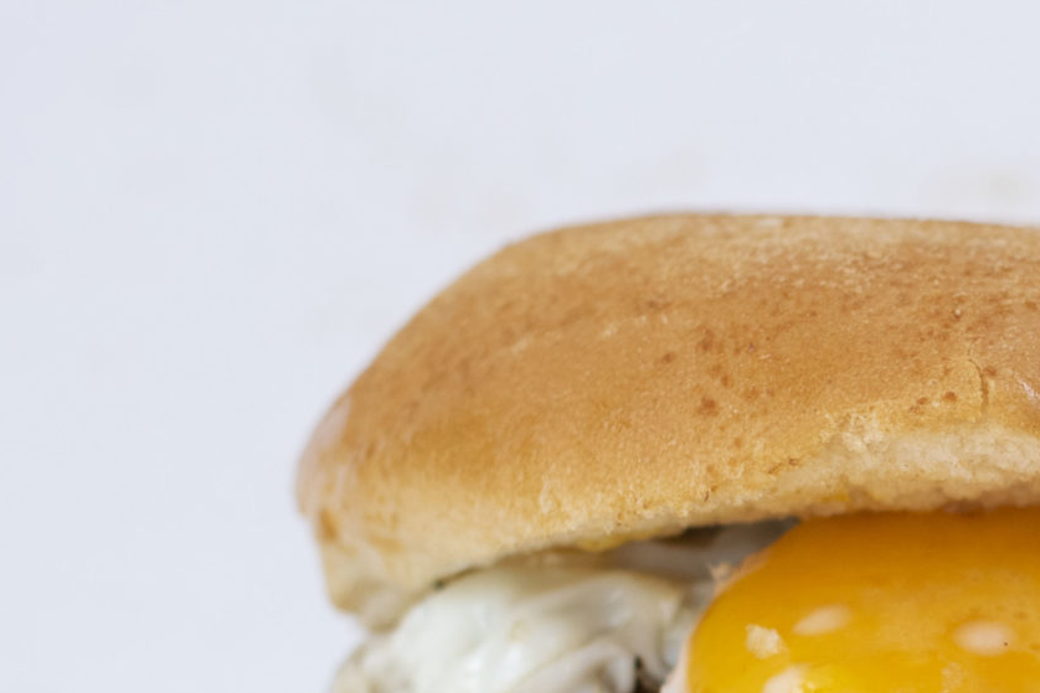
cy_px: 896
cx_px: 1317
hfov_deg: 8.9
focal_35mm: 229
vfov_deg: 6.0
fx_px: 6616
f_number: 4
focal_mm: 50
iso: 200
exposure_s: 1/50
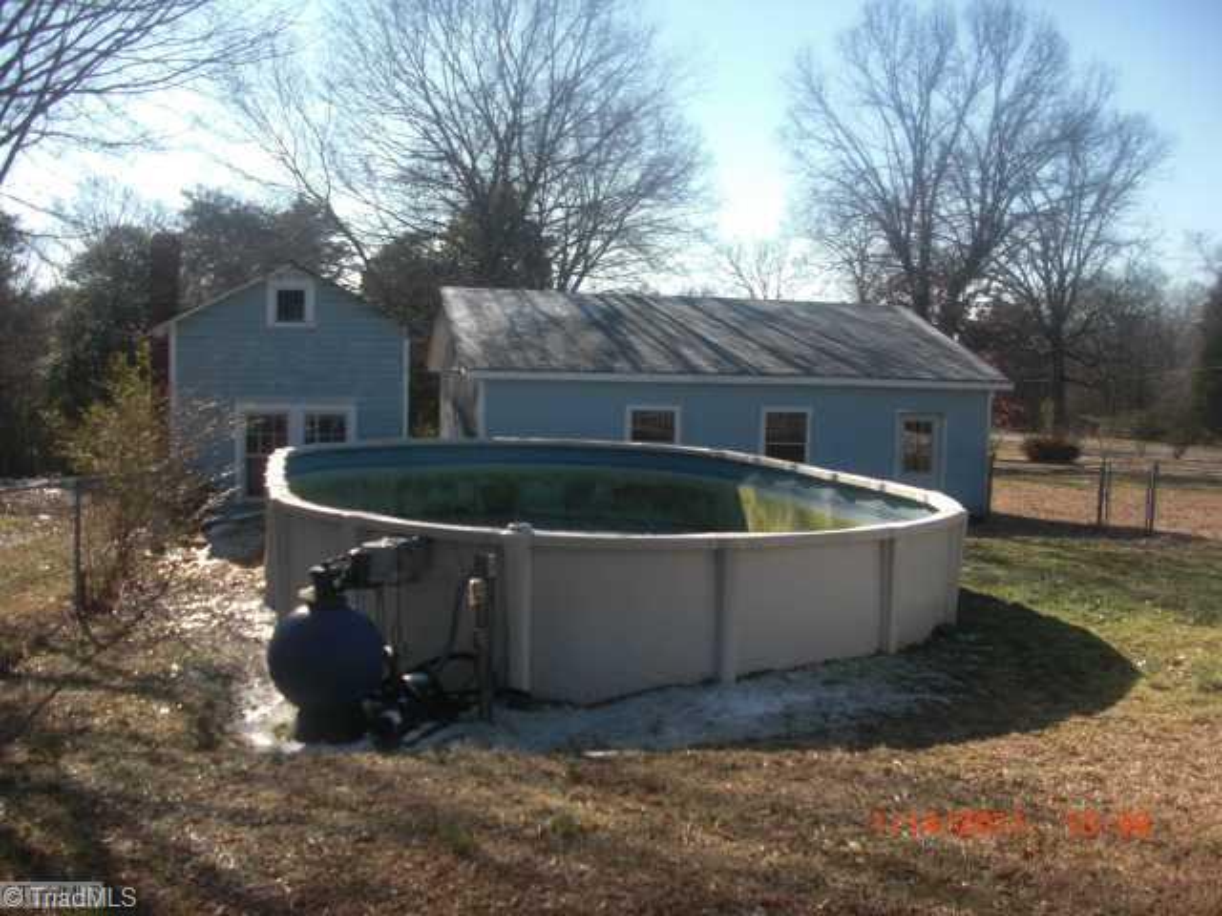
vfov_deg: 39.7
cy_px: 458
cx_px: 611
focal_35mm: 36
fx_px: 1271
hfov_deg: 51.4
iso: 50
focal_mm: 6.3
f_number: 2.8
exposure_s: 1/500
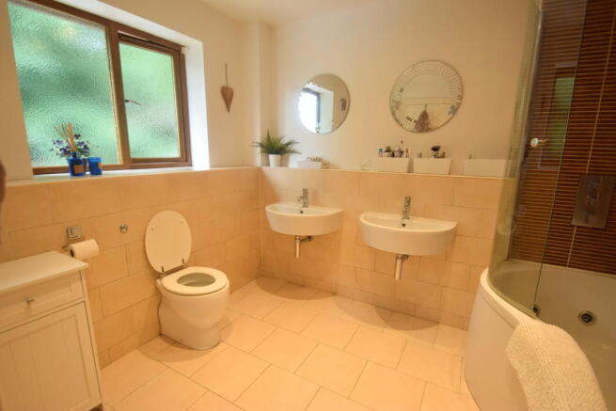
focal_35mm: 16
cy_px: 206
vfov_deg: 72.1
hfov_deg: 95.0
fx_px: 282
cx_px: 308
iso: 560
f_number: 4
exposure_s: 1/60
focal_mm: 11
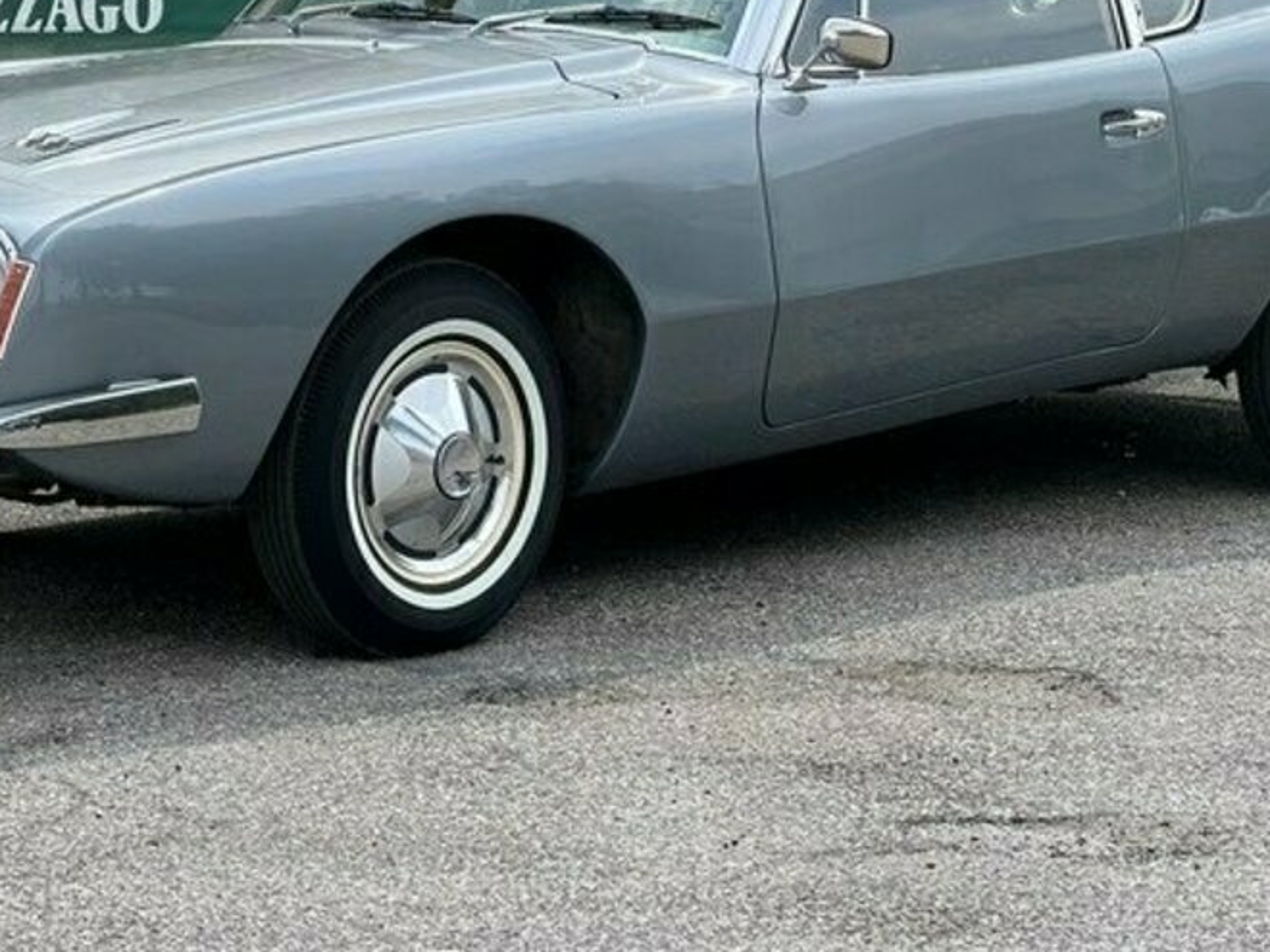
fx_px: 5136
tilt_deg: -5.7
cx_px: 520
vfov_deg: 10.6
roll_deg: -0.6
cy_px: 223
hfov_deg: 14.1
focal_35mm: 140
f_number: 2.8
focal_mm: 9
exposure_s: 1/296
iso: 25
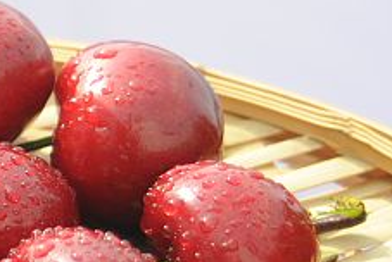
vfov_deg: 6.5
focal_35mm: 211
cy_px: 131
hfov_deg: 9.4
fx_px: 2300
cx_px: -228
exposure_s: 1/800
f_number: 4
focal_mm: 40
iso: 200
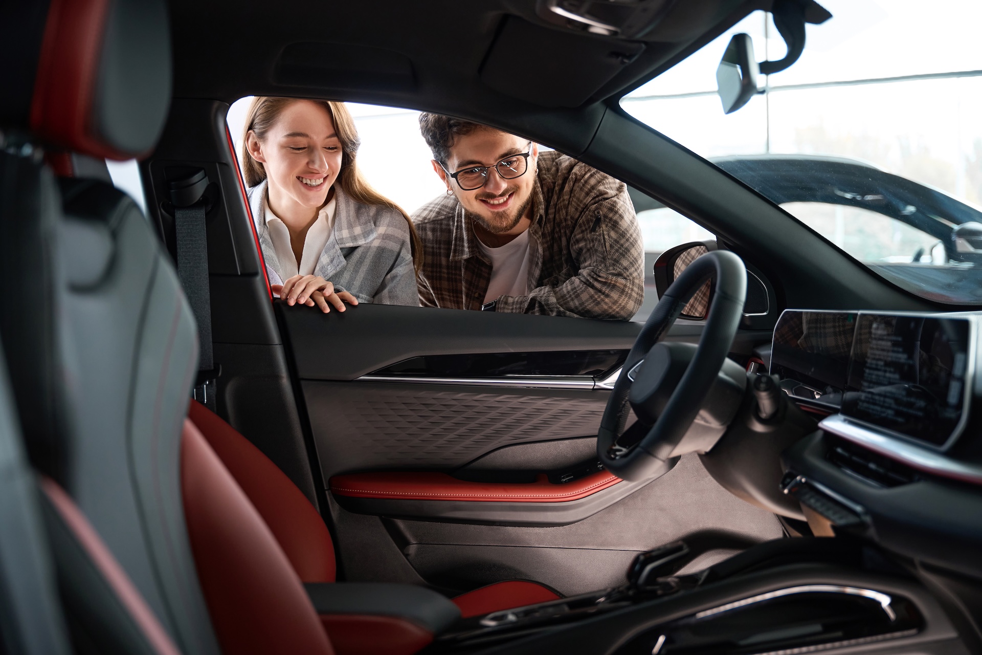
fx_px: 1121
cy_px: 328
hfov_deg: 47.3
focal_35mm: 41
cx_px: 491
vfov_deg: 32.6
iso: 800
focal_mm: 41.1
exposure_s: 1/250
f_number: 2.8
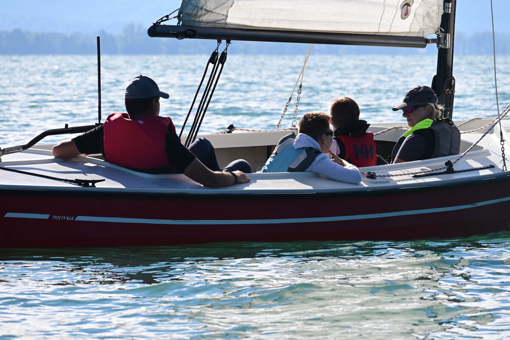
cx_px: 255
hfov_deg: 5.5
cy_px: 170
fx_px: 5312
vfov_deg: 3.7
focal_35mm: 375
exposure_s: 1/250
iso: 200
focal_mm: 250
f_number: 11
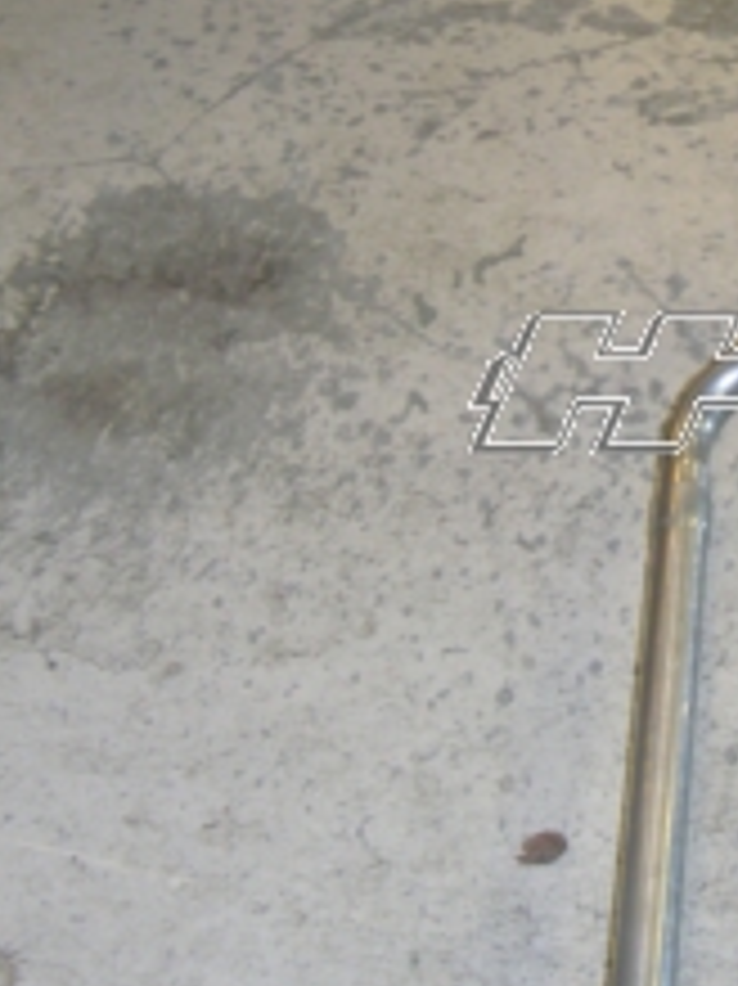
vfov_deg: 24.4
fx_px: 2276
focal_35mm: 80
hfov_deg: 18.1
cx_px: 695
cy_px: 383
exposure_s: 1/60.1
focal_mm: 8.9
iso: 200
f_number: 2.8
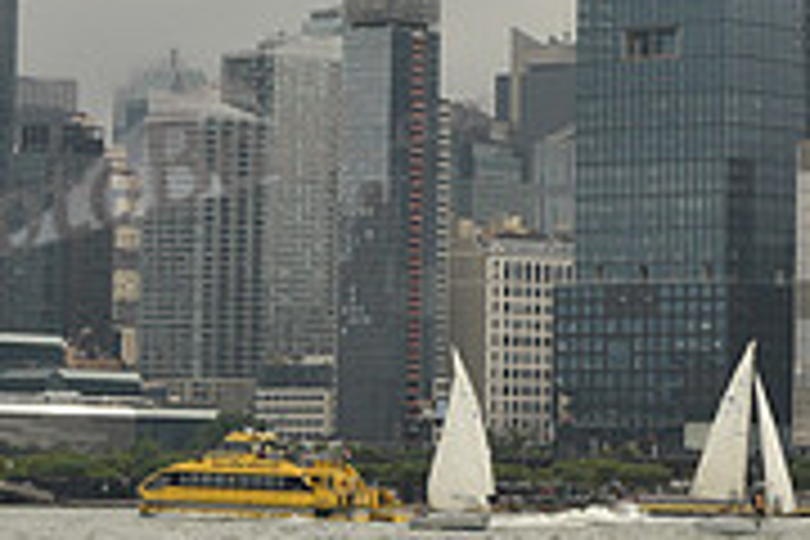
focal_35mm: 225
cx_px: 729
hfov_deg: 9.1
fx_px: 5062
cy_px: -124
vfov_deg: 6.1
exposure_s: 1/800
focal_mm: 70
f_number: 11
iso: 400
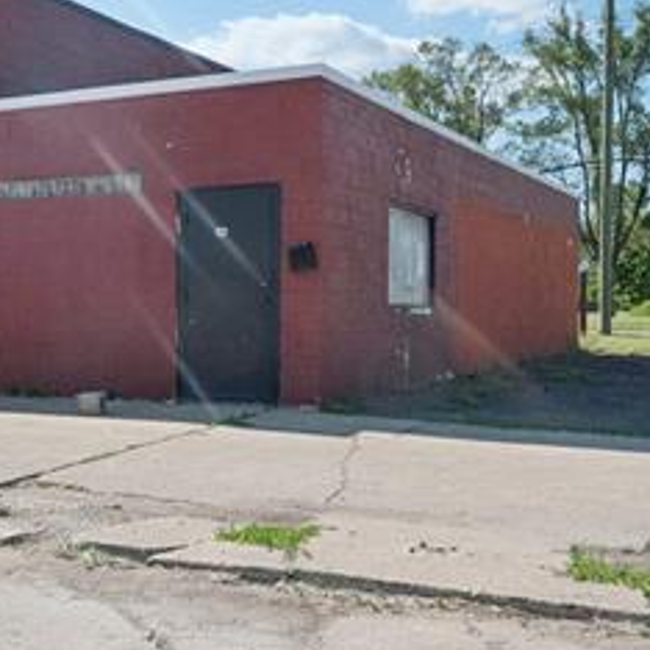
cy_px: 210
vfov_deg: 32.5
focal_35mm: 52
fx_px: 1105
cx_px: 167
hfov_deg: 32.2
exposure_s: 1/4000
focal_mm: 14
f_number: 8
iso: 800
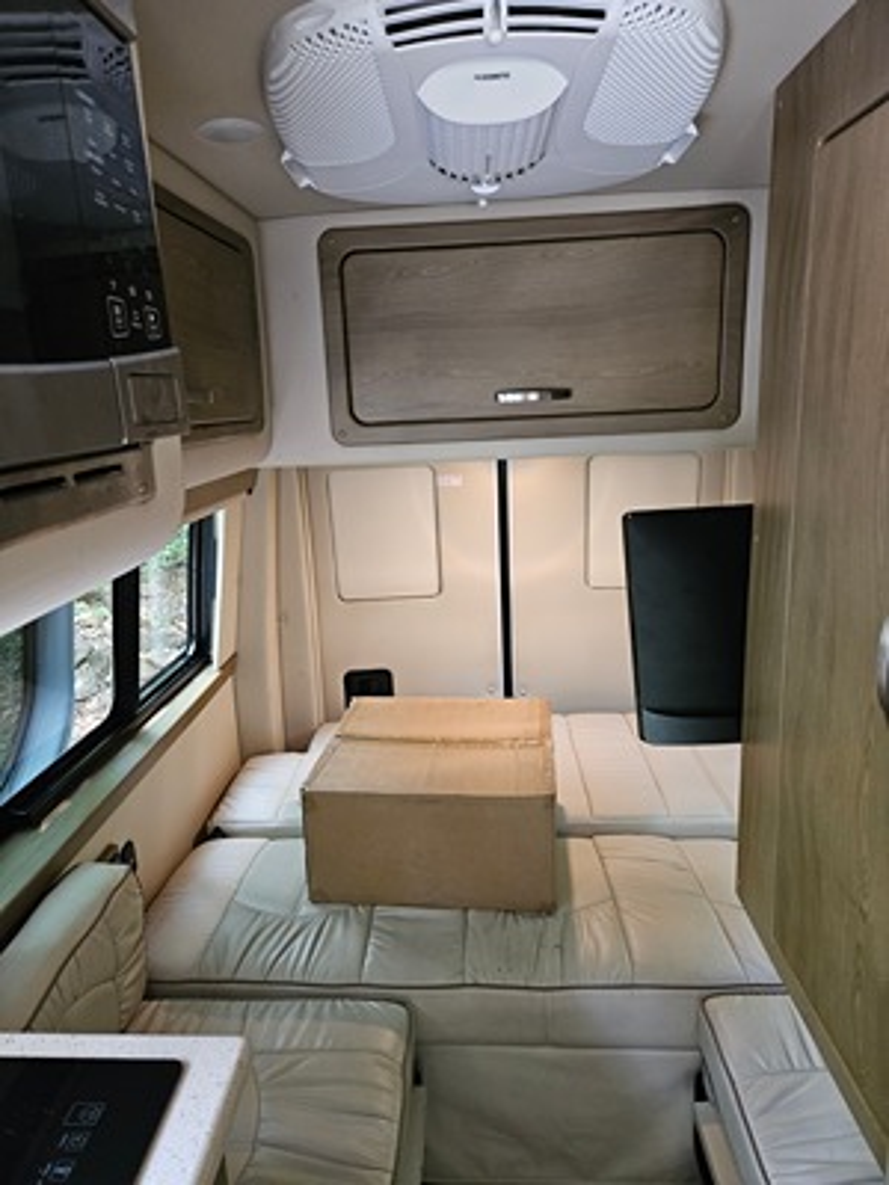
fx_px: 788
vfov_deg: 73.9
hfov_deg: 58.9
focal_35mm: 23
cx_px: 444
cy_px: 592
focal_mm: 5.4
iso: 500
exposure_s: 1/40.1
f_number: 1.8
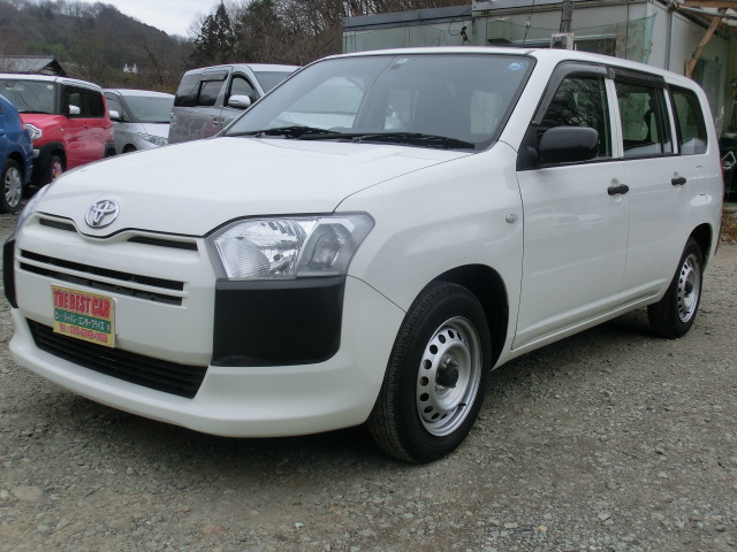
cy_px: 276
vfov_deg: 32.9
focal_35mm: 44
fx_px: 937
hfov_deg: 42.9
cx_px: 368
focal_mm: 7.87
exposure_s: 1/500
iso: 100
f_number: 4.2
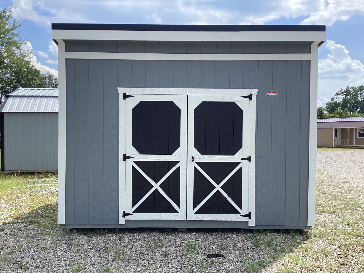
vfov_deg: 45.4
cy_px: 136
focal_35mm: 31
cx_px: 182
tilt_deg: -2.5
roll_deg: -1.7
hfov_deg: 58.4
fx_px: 326
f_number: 2.4
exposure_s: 1/981
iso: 25
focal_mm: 3.3
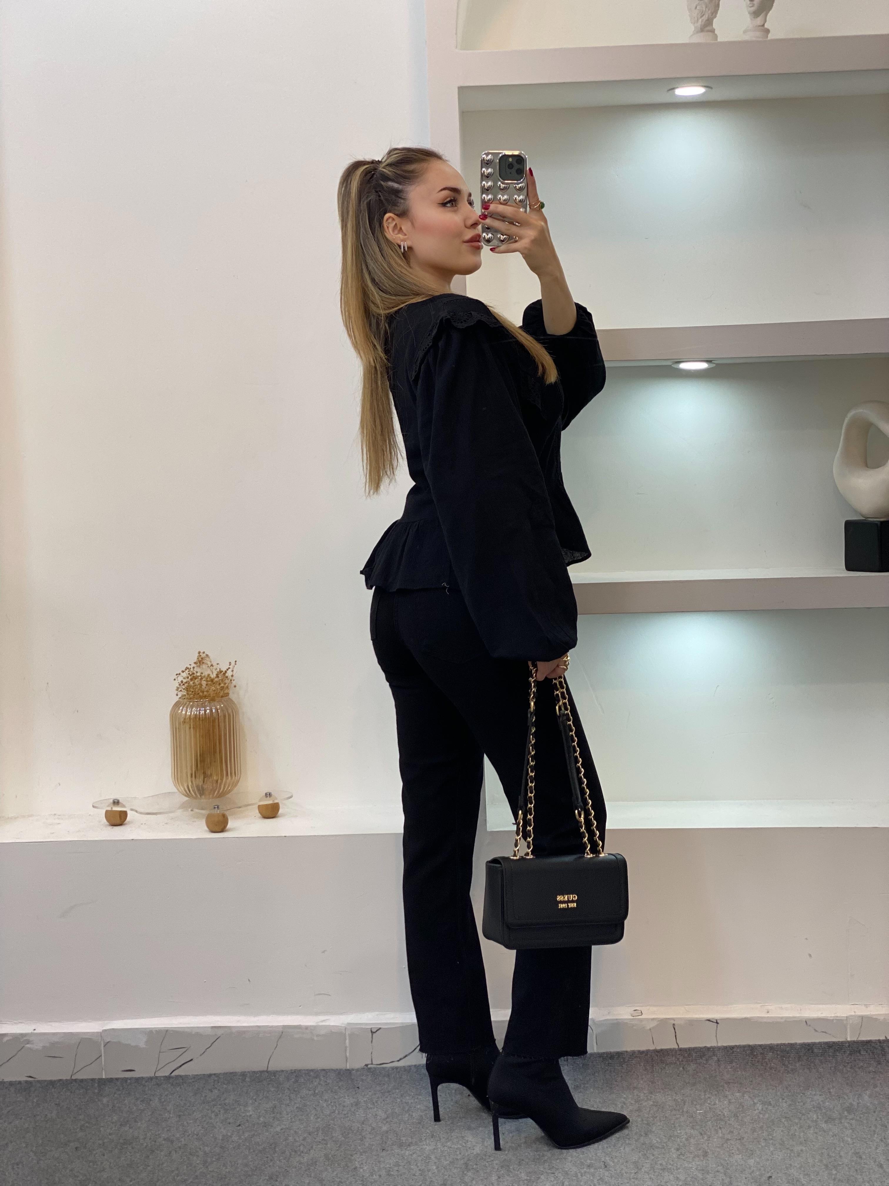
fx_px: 1781
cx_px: 444
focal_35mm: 52
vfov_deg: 36.8
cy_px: 593
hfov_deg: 28.0
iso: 80
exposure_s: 1/100
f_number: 2
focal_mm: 6
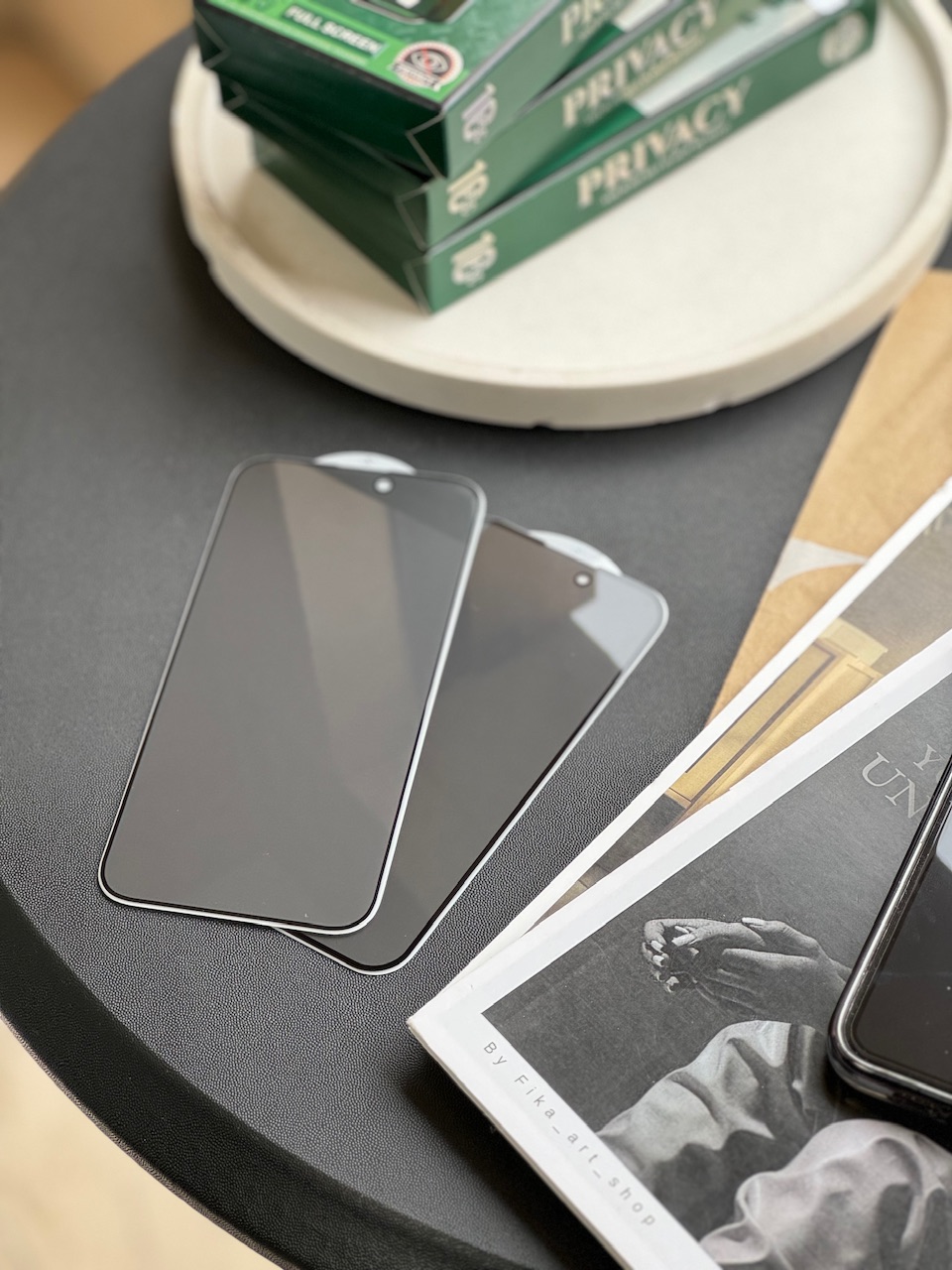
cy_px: 635
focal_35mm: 77
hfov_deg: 19.1
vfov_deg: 25.3
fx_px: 2824
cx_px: 476
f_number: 2.8
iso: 125
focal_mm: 9
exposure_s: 1/99
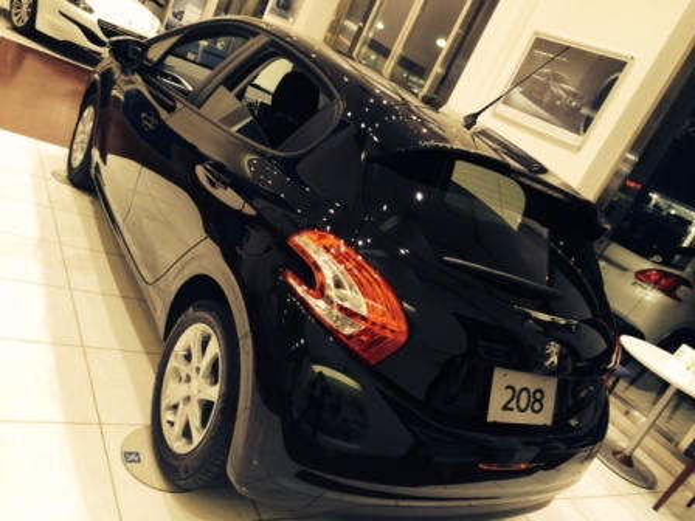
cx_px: 348
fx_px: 602
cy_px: 260
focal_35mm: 30
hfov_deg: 60.0
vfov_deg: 46.8
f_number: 2.2
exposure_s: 1/30
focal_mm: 4.12
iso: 50
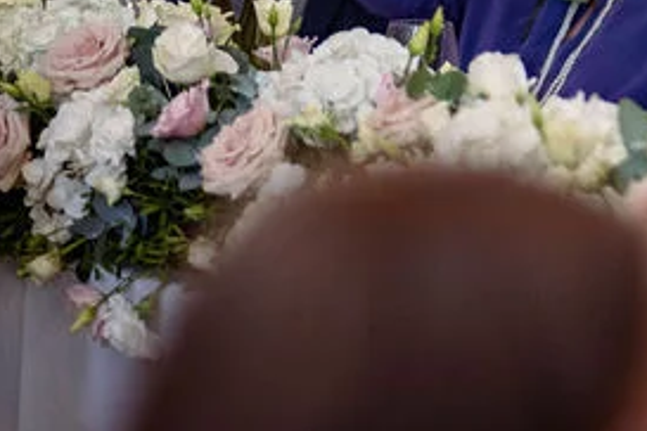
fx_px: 5733
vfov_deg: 4.3
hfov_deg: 6.4
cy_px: -311
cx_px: 1021
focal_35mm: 319
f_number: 1.8
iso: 1000
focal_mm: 85
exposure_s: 1/200
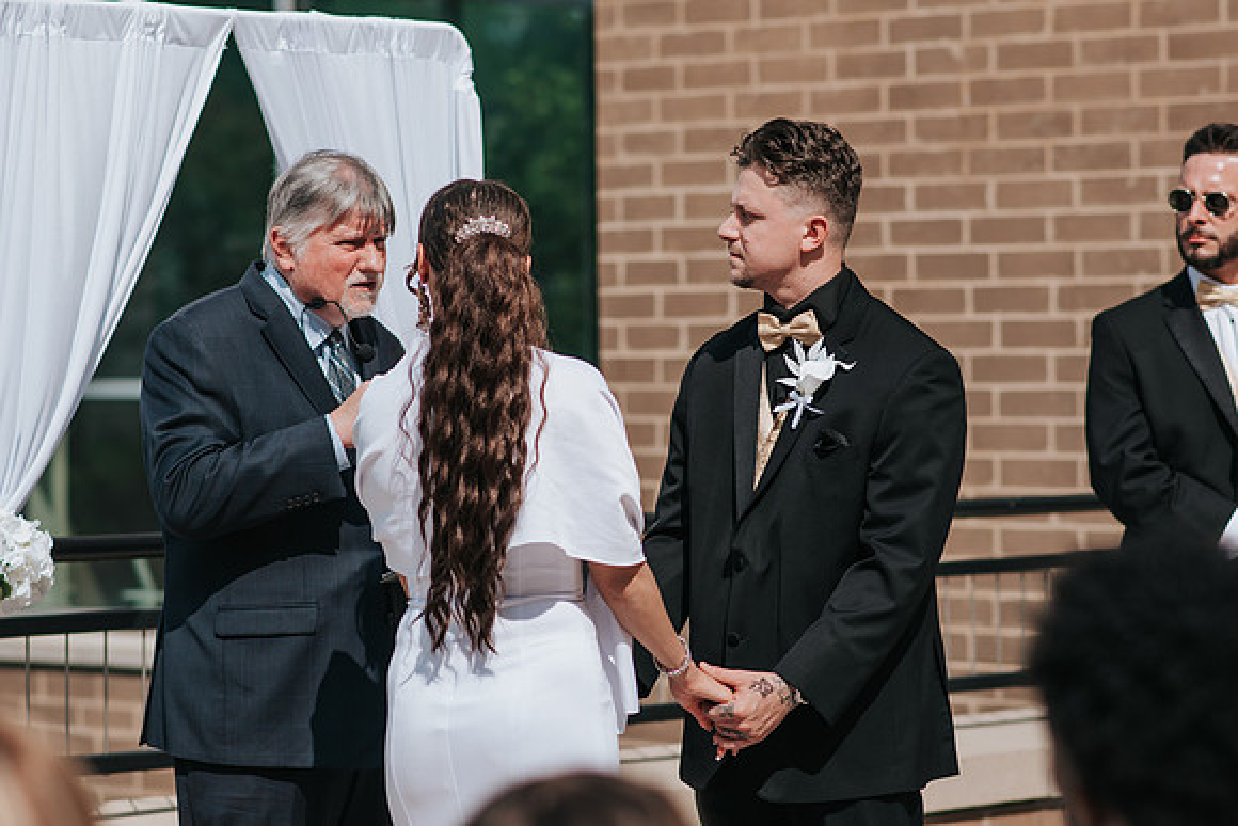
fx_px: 4385
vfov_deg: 10.8
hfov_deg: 16.1
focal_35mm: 128
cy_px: 413
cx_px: 619
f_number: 2.8
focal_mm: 85
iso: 100
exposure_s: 1/3200
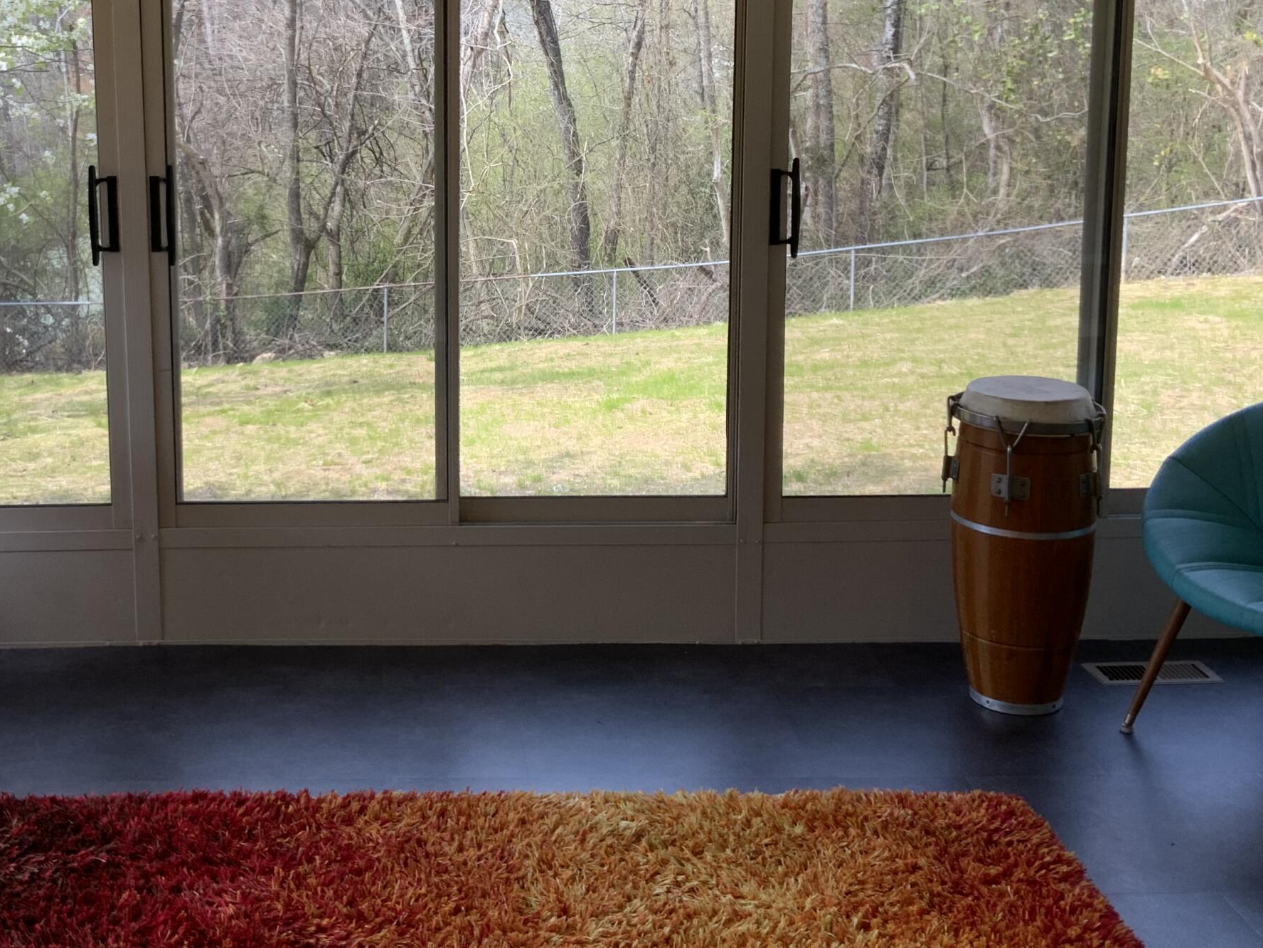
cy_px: 273
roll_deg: +0.1
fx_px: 1788
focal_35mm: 49
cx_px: 422
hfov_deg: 38.5
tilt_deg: -9.0
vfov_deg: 29.3
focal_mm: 3
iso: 16
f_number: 1.8
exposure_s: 1/194
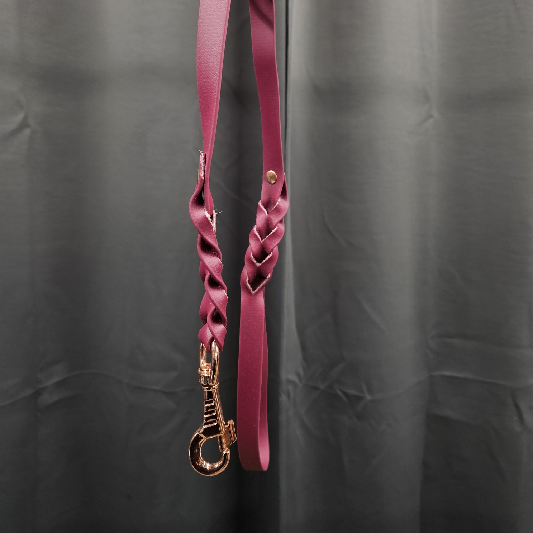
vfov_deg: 56.7
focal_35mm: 28
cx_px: 263
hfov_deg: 57.3
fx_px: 488
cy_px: 203
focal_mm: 5.4
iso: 200
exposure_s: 1/100
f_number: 1.8
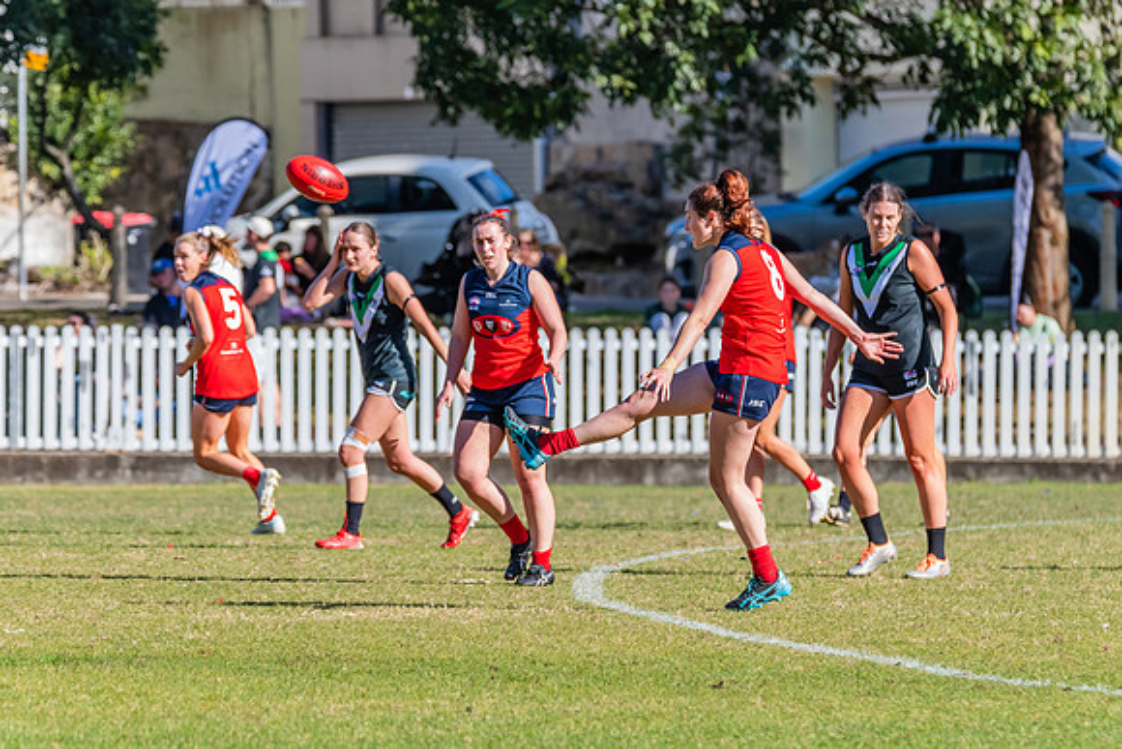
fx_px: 13586
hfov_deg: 4.7
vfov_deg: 3.2
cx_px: 624
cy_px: 399
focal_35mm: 436
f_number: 8
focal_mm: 320
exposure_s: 1/1600
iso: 800
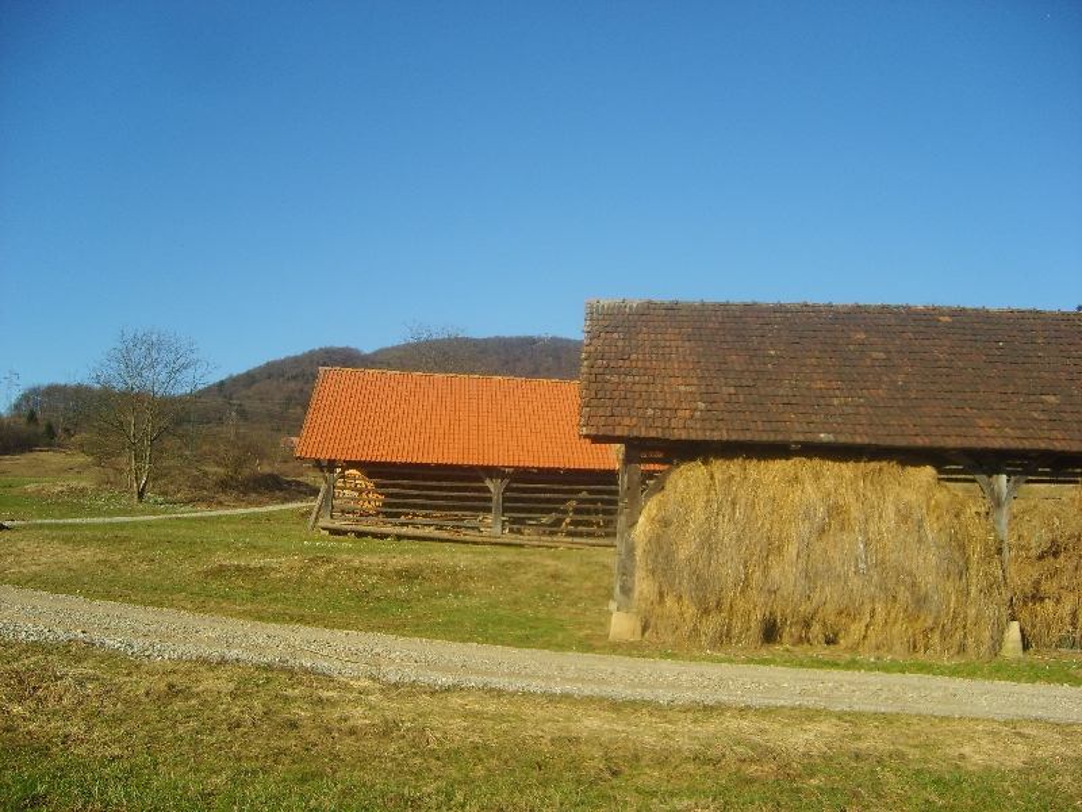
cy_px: 406
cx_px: 541
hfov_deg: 52.6
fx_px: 1094
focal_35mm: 35
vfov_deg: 40.7
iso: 50
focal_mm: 5.8
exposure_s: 1/750
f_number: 2.8
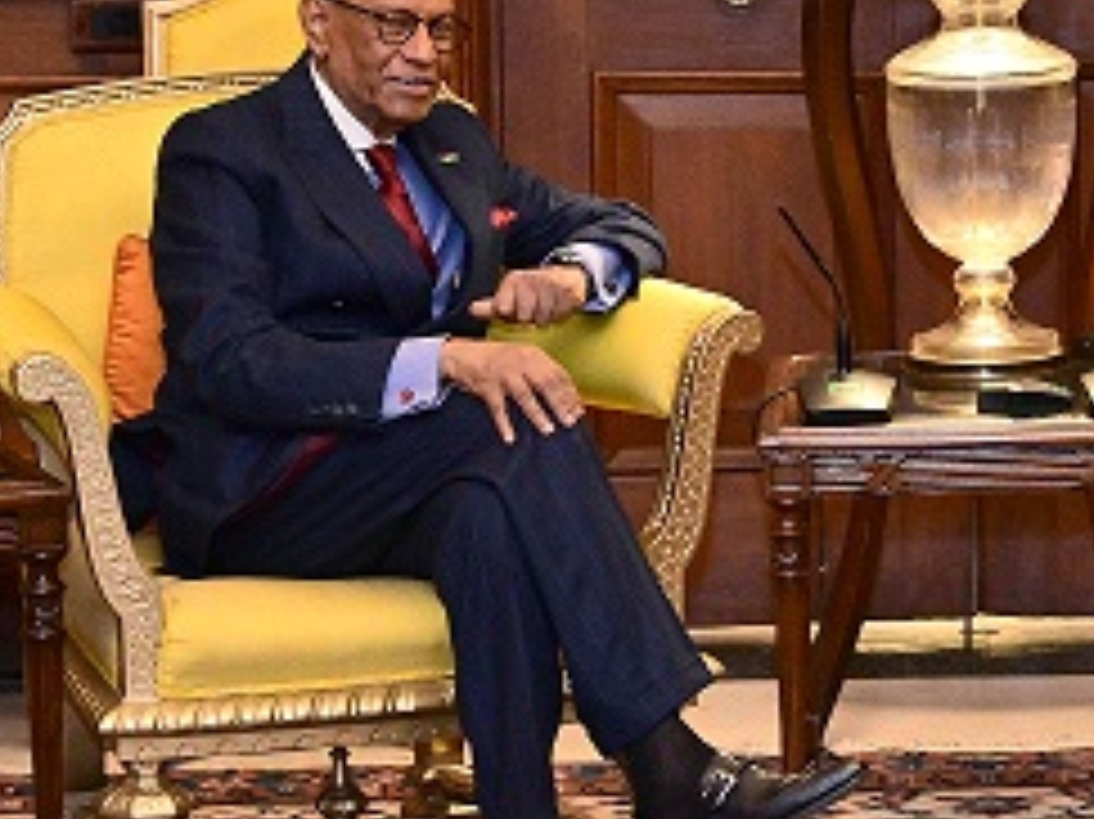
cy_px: 266
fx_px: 4517
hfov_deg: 13.7
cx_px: 954
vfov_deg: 10.4
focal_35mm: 143
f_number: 4.5
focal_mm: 70
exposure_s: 1/160
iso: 1600
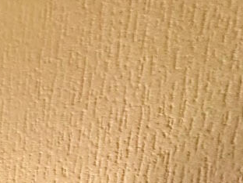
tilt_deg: -10.8
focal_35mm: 92
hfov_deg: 11.0
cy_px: 236
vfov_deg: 15.3
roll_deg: +1.4
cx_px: -516
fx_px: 646
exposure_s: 1/100
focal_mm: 2.22
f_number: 2.2
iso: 250
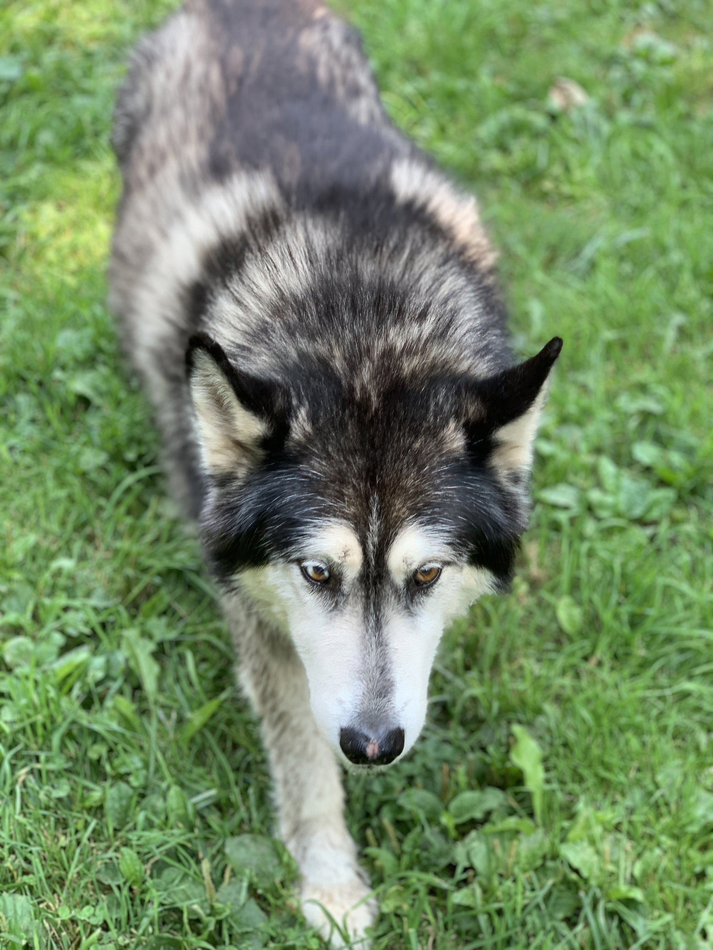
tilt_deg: -40.2
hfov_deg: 28.0
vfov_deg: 36.8
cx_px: 356
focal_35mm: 52
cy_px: 475
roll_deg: -1.7
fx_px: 1428
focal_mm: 6
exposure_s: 1/122
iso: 25
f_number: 2.4
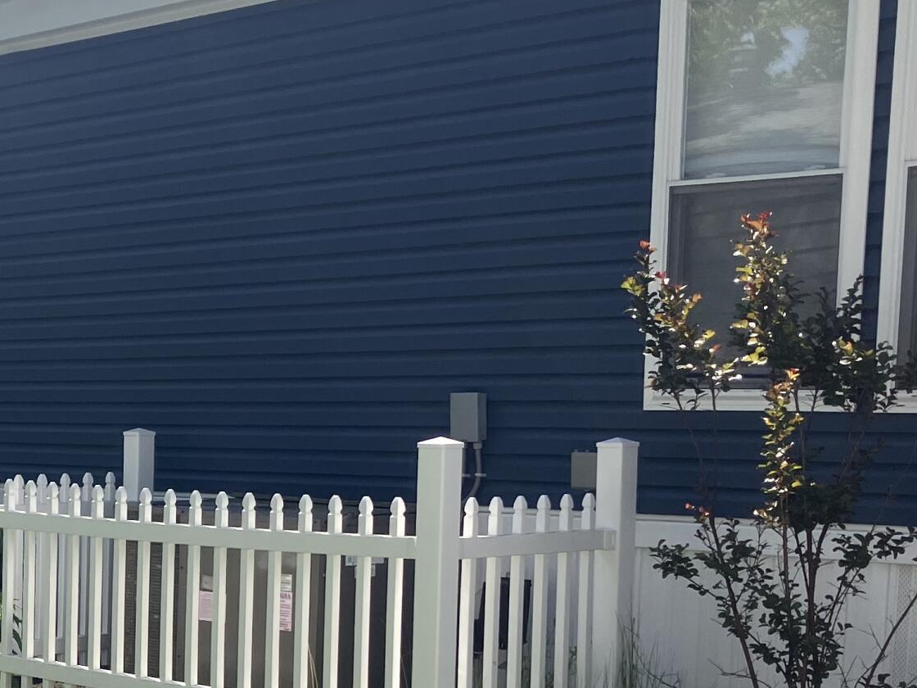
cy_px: 627
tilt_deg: -5.9
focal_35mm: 75
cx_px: -55
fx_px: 1987
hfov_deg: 24.5
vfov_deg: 19.3
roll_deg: +0.6
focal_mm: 3.99
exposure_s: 1/1350
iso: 32
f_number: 1.8
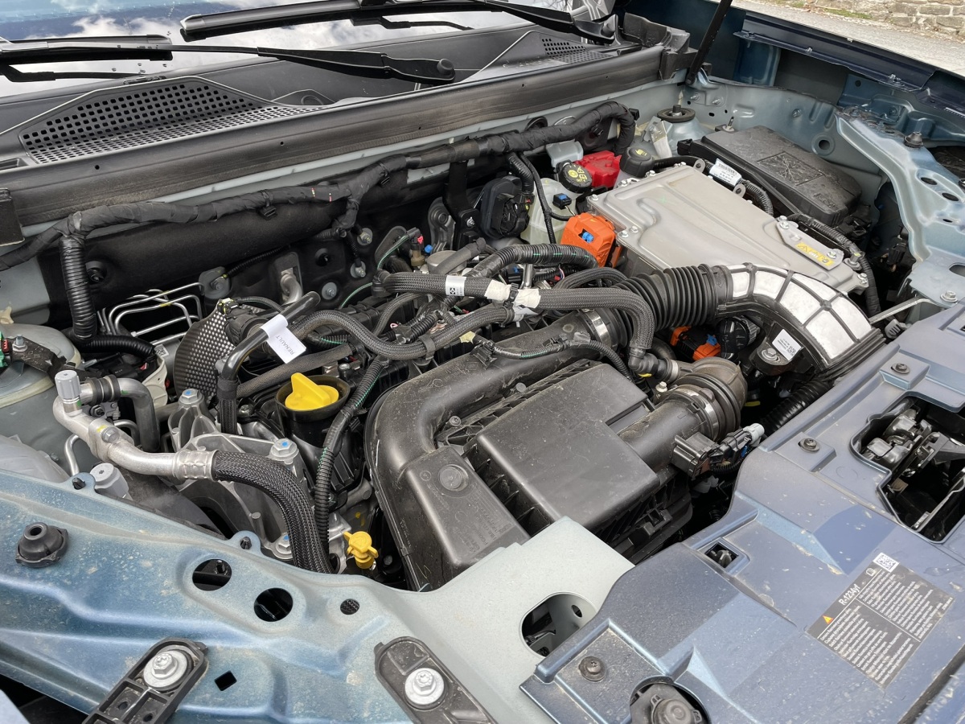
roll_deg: -3.1
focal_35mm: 26
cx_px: 482
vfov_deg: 53.1
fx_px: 725
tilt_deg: -28.9
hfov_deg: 67.3
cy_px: 362
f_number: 1.6
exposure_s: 1/278
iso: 32
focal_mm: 4.2
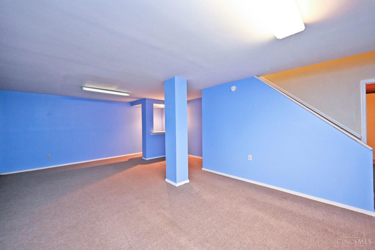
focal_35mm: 14
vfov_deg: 81.2
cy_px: 125
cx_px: 188
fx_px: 146
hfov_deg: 104.3
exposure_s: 1/60
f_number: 4
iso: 2000
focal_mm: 14
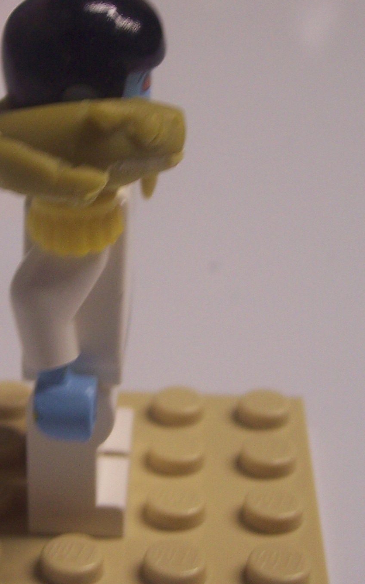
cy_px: 210
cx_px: 77
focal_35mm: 87
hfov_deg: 14.9
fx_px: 1385
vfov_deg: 23.7
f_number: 3.4
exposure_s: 1/30
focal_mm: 8
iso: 100
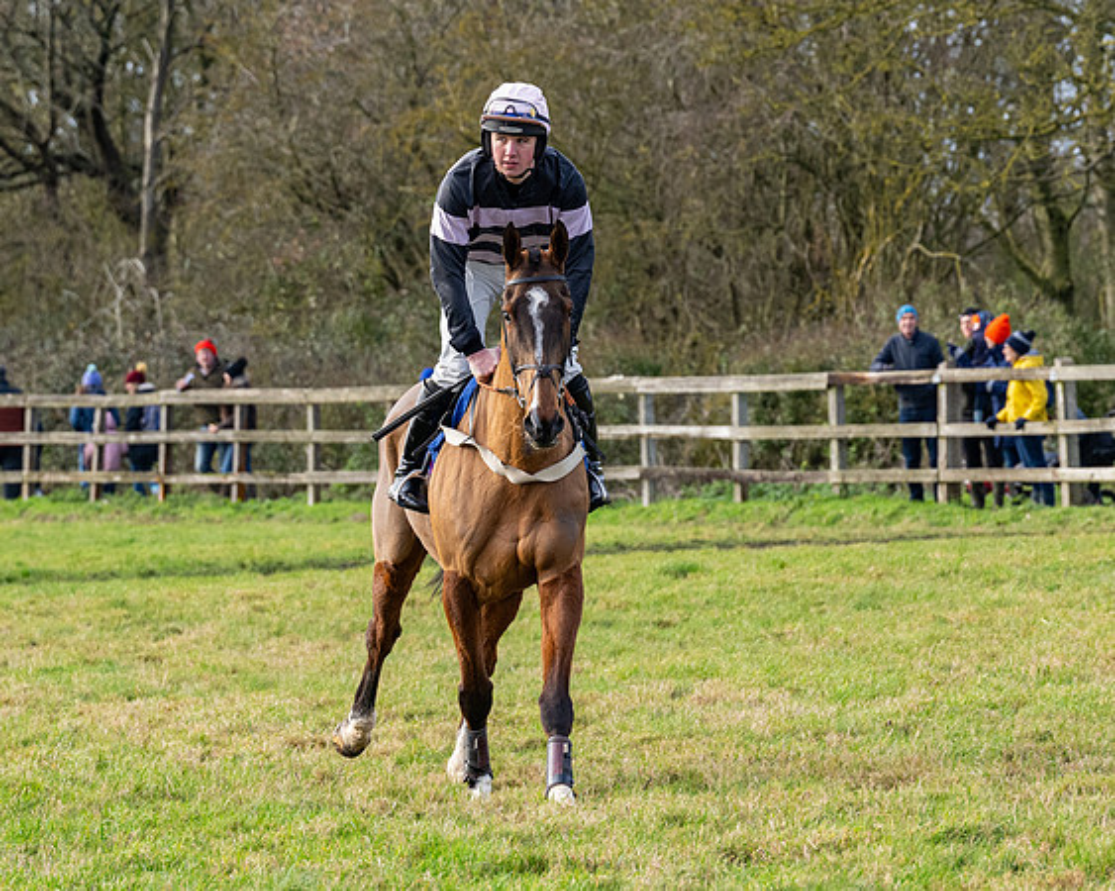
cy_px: 327
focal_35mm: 276
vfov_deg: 5.6
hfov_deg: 7.0
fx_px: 9104
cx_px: 613
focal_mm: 125
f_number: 5
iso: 800
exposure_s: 1/800
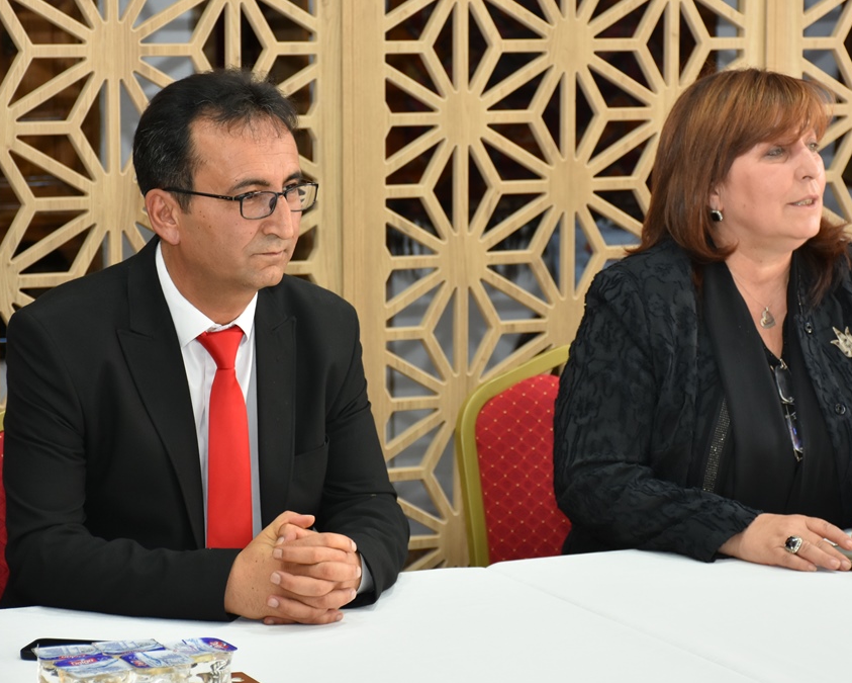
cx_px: 477
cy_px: 344
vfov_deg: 14.5
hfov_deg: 18.1
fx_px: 2674
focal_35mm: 106
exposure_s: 1/60
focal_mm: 62
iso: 720
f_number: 5
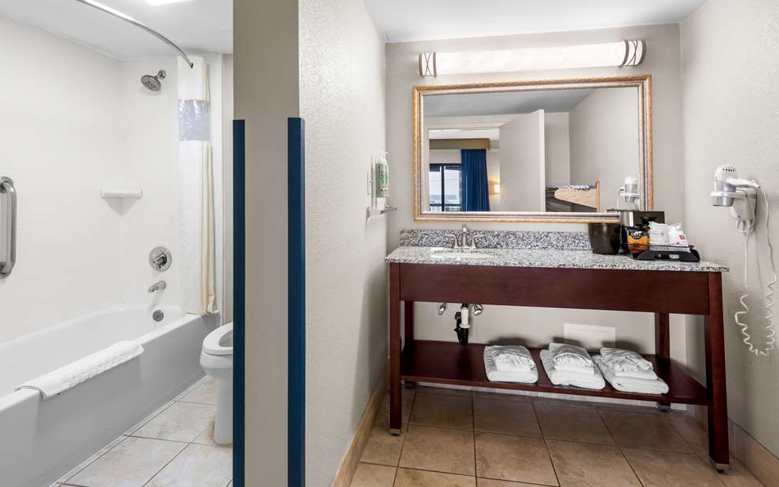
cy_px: 247
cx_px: 385
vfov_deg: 68.0
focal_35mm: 17
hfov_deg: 94.4
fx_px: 361
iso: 400
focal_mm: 16
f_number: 11
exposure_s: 1/3
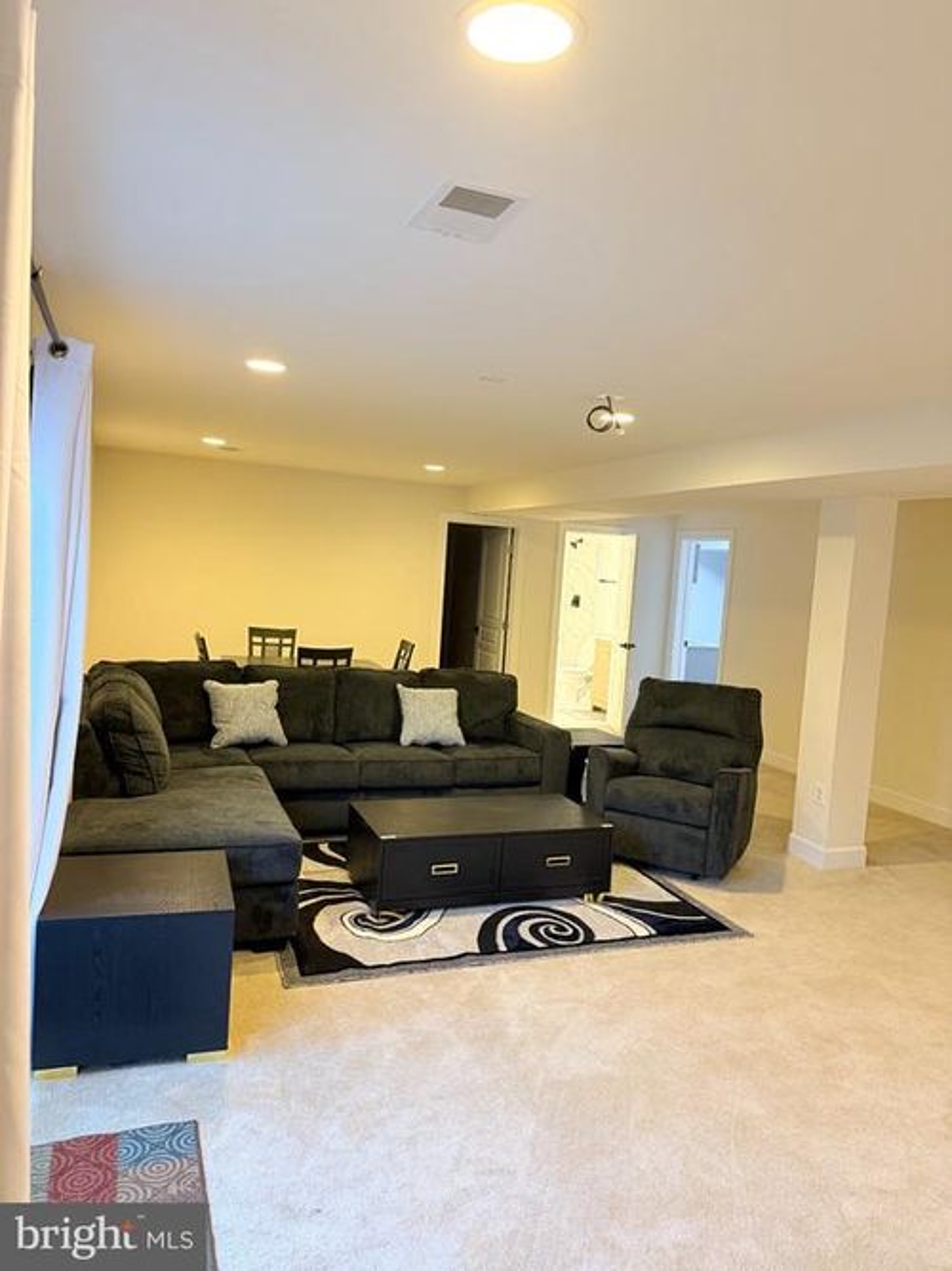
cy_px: 636
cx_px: 476
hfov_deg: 56.8
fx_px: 880
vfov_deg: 71.6
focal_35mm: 24
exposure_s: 1/60
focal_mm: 6.76
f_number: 1.78
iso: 320
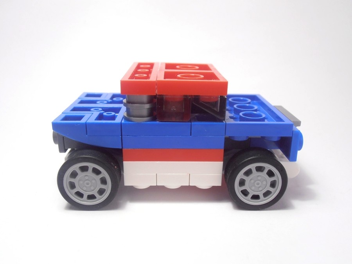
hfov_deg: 50.1
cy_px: 132
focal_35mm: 37
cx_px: 176
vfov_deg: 38.7
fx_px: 376
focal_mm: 6.61
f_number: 3.9
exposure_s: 1/50
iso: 80
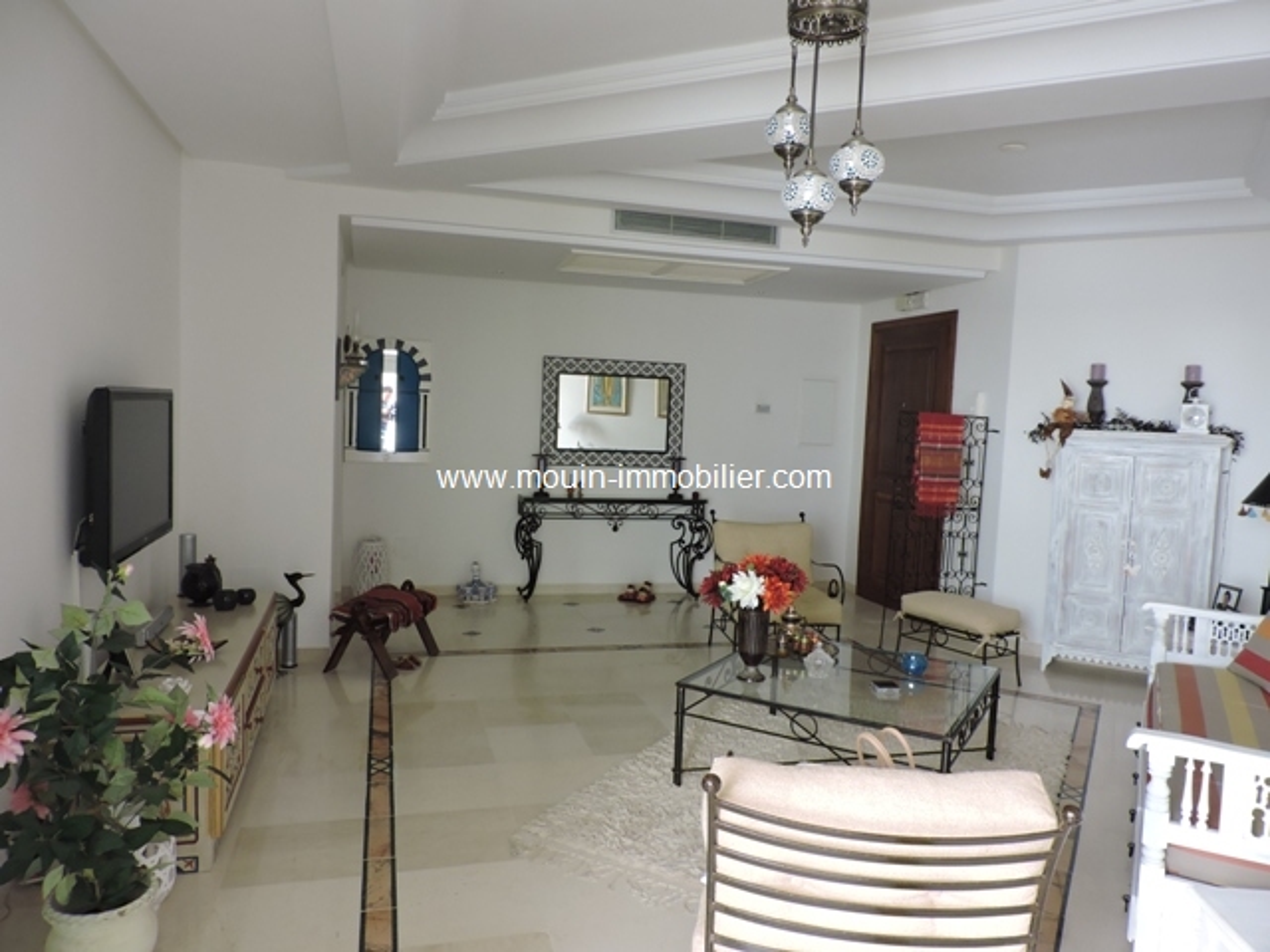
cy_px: 476
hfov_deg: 71.6
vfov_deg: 56.8
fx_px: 881
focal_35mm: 24
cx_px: 635
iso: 250
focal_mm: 4.3
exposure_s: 1/30
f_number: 3
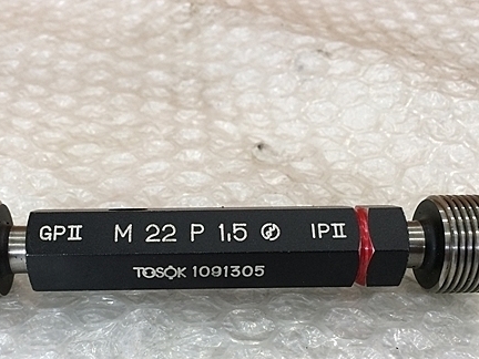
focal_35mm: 43
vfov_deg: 33.1
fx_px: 595
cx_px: 190
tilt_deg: -44.1
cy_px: 257
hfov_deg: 43.6
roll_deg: +0.2
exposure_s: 1/40
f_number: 2.2
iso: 40
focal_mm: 4.15
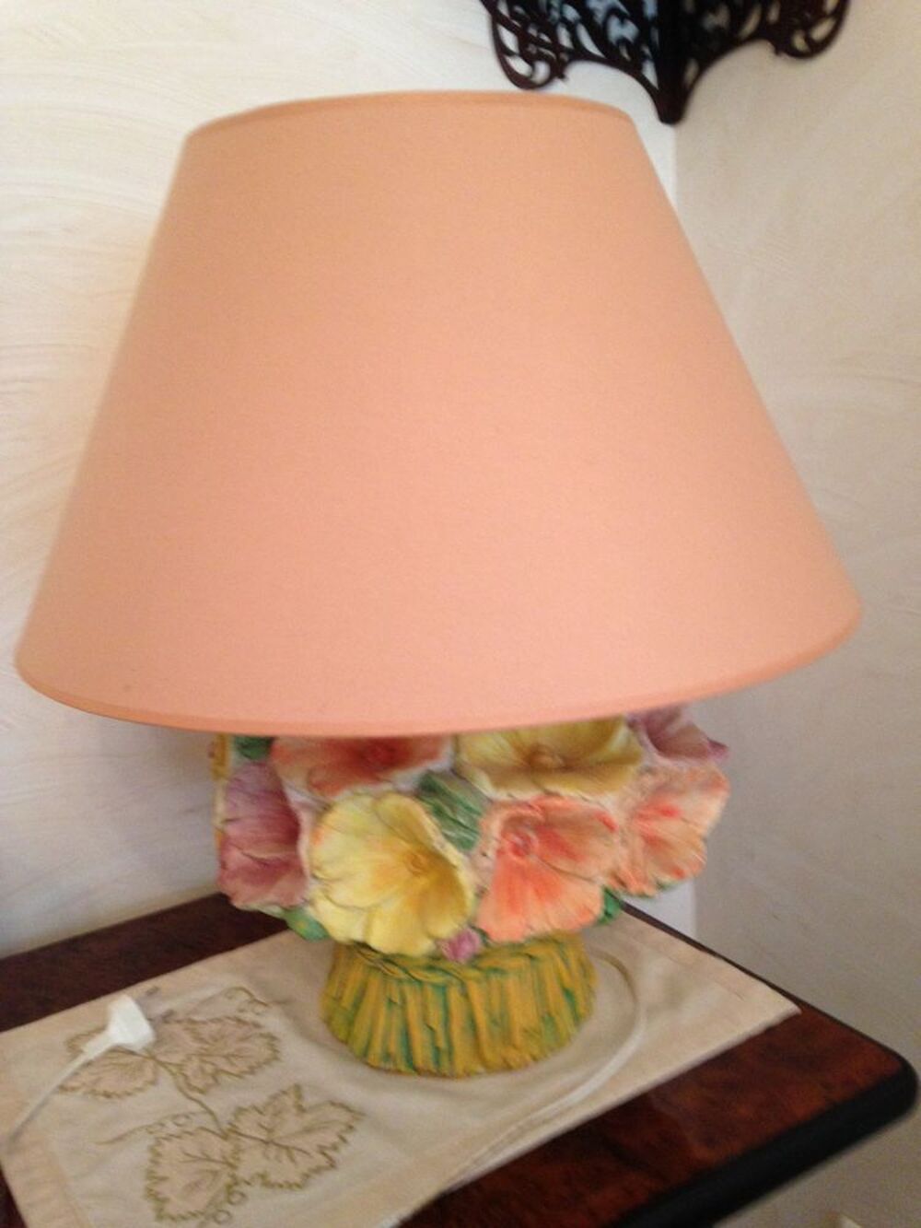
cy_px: 614
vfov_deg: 55.3
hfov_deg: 43.0
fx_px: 1170
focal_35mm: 33
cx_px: 460
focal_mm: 4.12
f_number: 2.4
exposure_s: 1/20
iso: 250
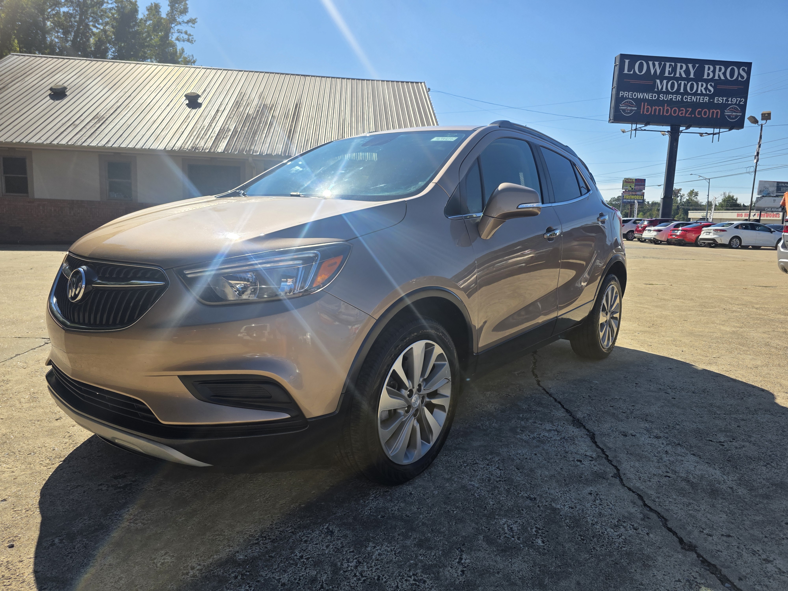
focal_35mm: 23
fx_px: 524
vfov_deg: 58.9
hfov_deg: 73.9
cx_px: 394
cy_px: 296
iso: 80
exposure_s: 1/7333
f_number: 1.7
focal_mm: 6.3
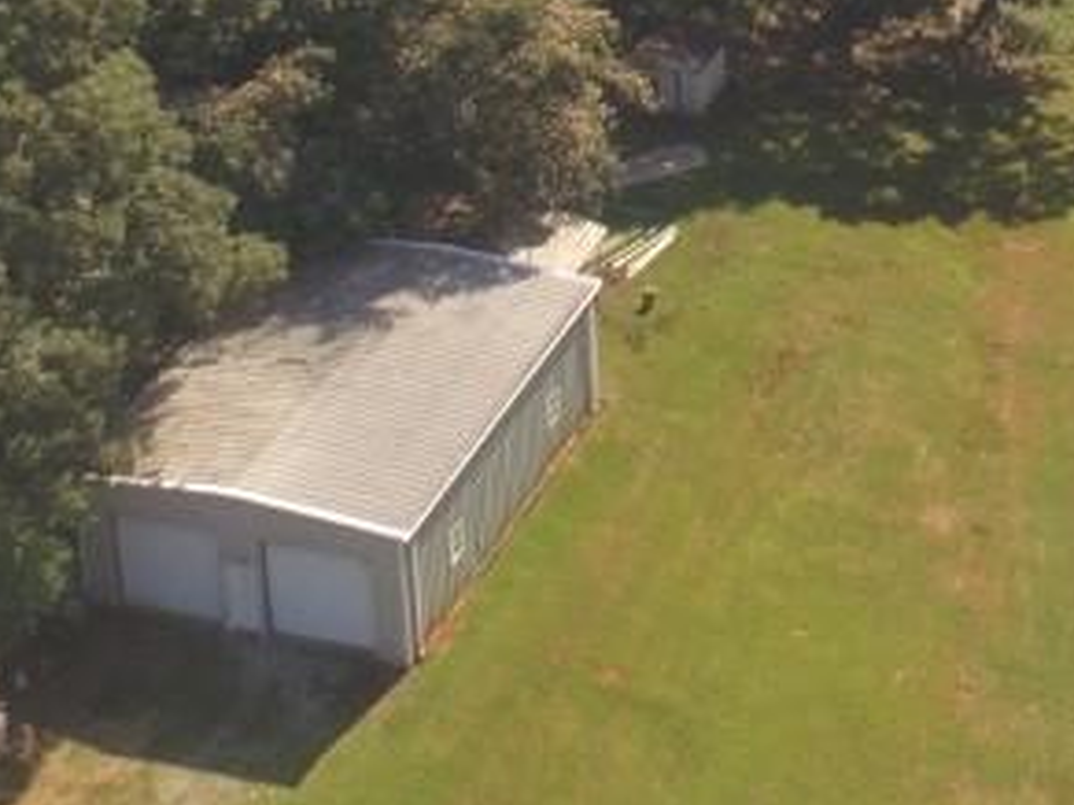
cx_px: 1104
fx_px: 3070
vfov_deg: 14.2
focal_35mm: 99
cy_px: -295
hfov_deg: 19.2
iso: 100
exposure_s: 1/646
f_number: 2.8
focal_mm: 3.61
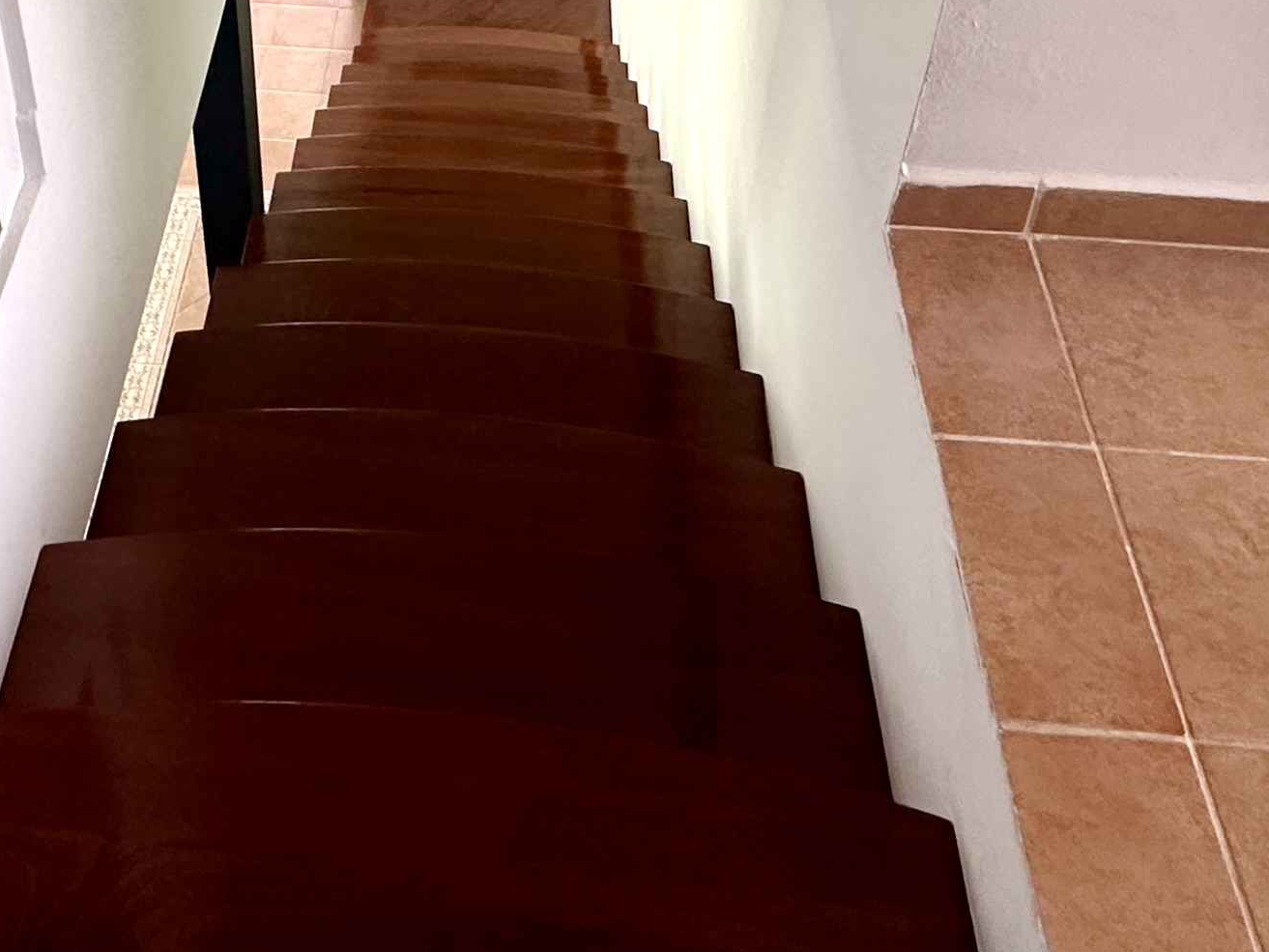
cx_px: 392
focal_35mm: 43
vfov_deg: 28.9
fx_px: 1576
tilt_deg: -32.5
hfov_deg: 43.1
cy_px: -206
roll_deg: -0.5
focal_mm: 2.22
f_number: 2.2
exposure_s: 1/51
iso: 200
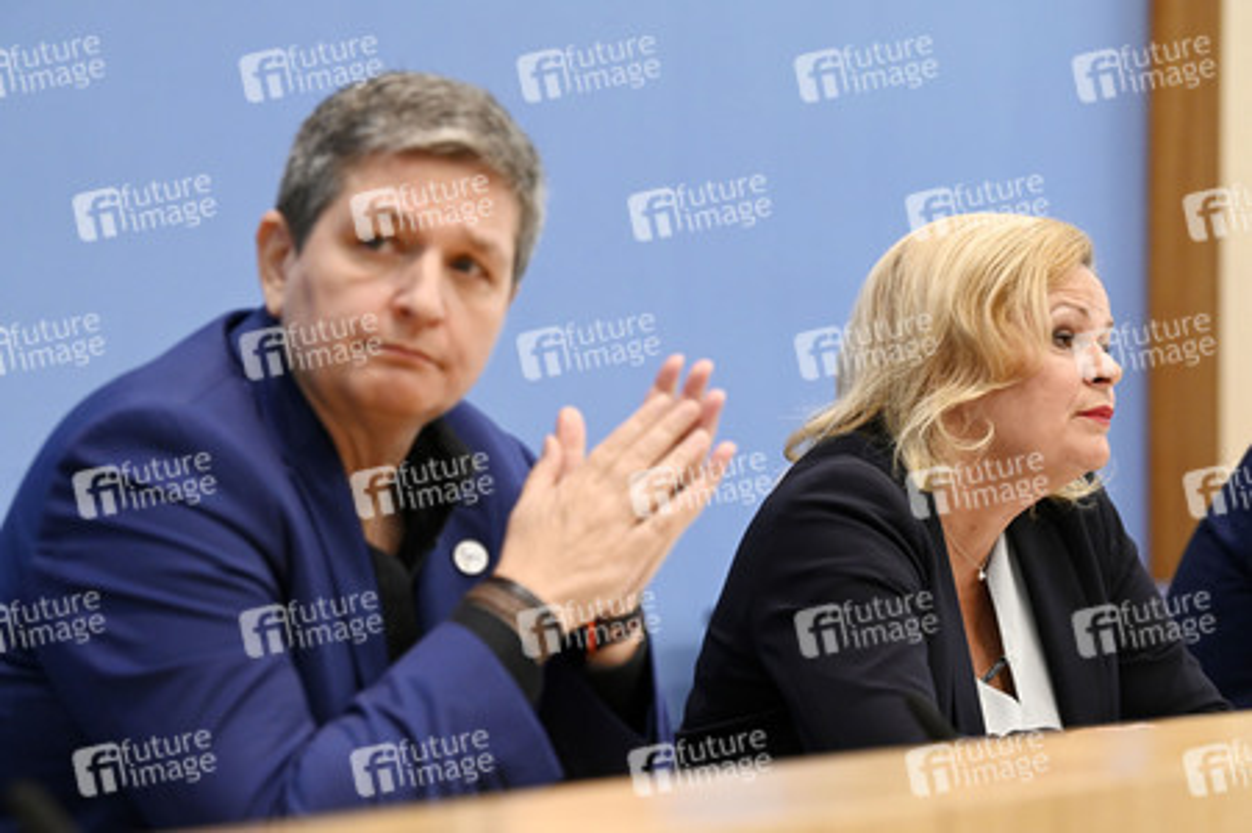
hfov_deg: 15.8
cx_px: 626
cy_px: 416
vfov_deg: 10.5
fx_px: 4518
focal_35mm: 130
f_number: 5
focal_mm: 130
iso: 4000
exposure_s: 1/640
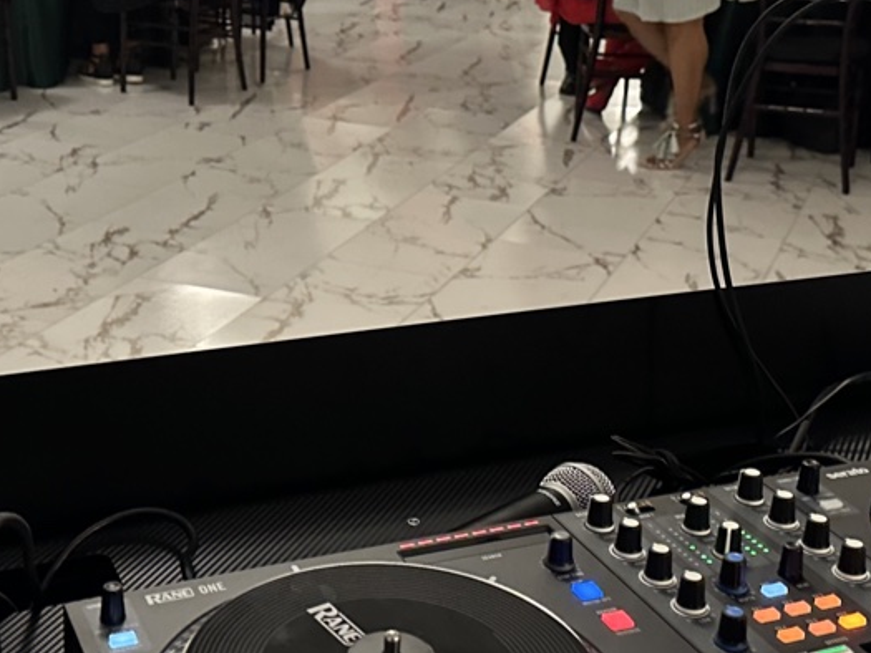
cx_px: 343
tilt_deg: -17.7
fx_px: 1485
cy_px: 245
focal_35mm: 59
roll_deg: -1.5
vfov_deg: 24.8
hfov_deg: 32.6
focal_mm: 6.86
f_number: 1.78
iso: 640
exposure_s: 1/40
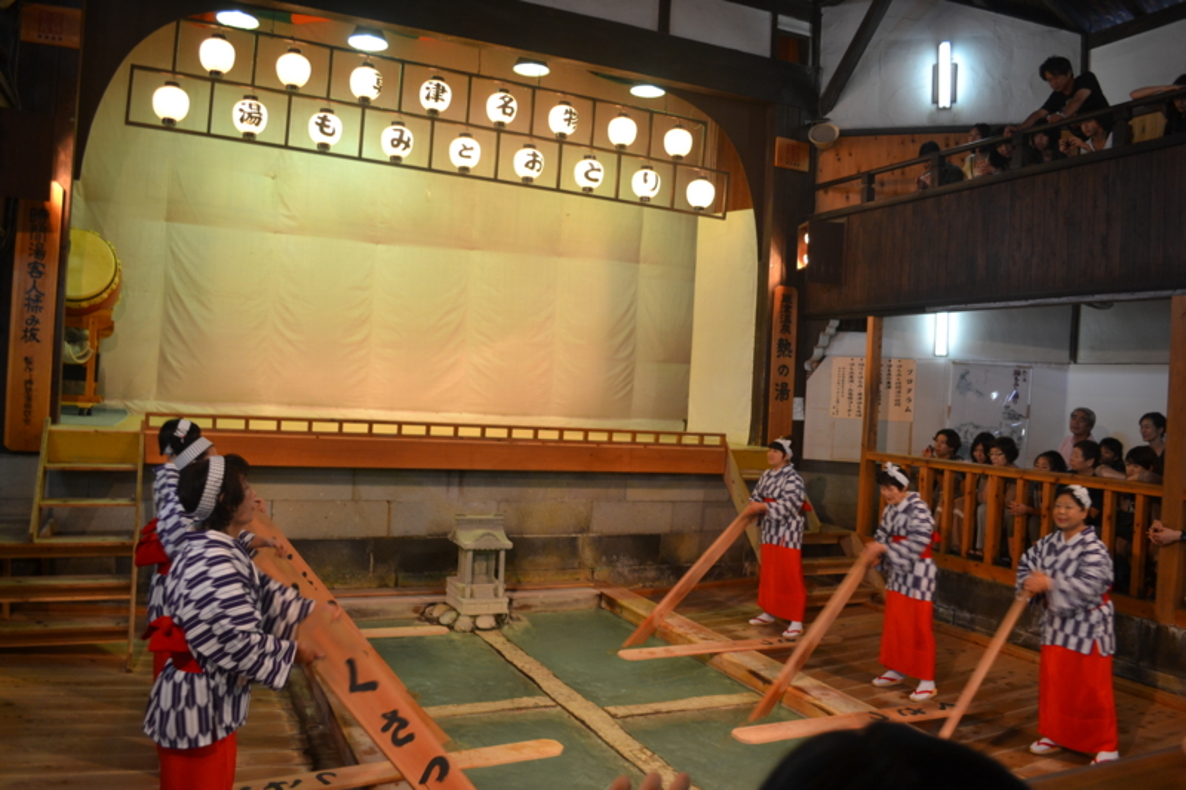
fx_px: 889
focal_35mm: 27
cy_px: 395
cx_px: 593
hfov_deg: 67.4
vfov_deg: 47.9
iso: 400
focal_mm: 18
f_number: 3.5
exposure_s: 1/20
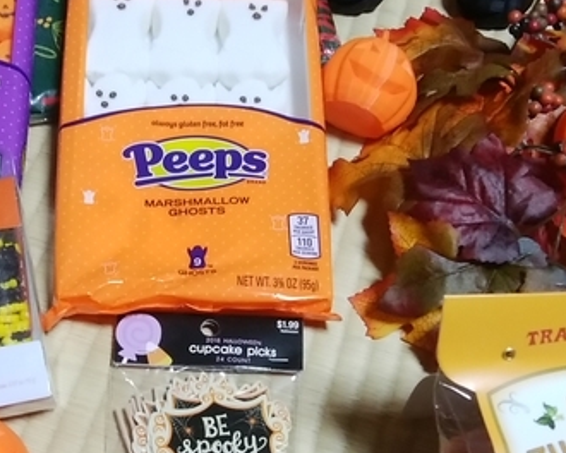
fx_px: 871
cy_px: 263
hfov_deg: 35.7
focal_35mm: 52
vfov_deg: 29.1
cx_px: 190
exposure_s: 1/25
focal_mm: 3
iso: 125
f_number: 2
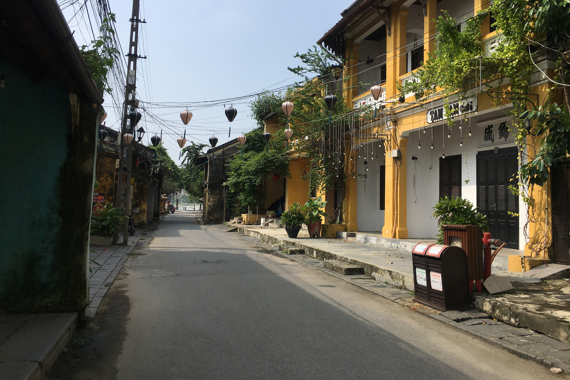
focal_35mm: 31
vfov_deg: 42.2
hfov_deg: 60.3
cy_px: 162
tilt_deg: +6.2
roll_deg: -1.6
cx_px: 288
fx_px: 491
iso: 25
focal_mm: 4.15
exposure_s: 1/2481
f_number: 2.2
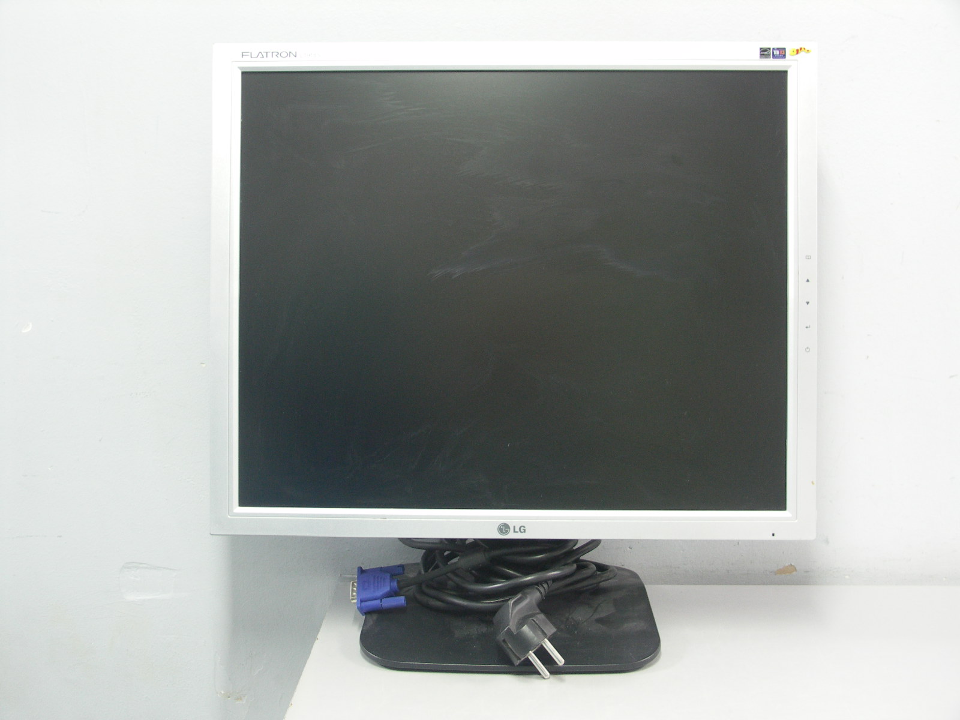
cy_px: 360
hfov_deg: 51.4
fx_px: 998
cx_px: 480
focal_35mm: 36
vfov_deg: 39.7
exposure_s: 1/4
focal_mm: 9.3
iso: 200
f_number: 2.8
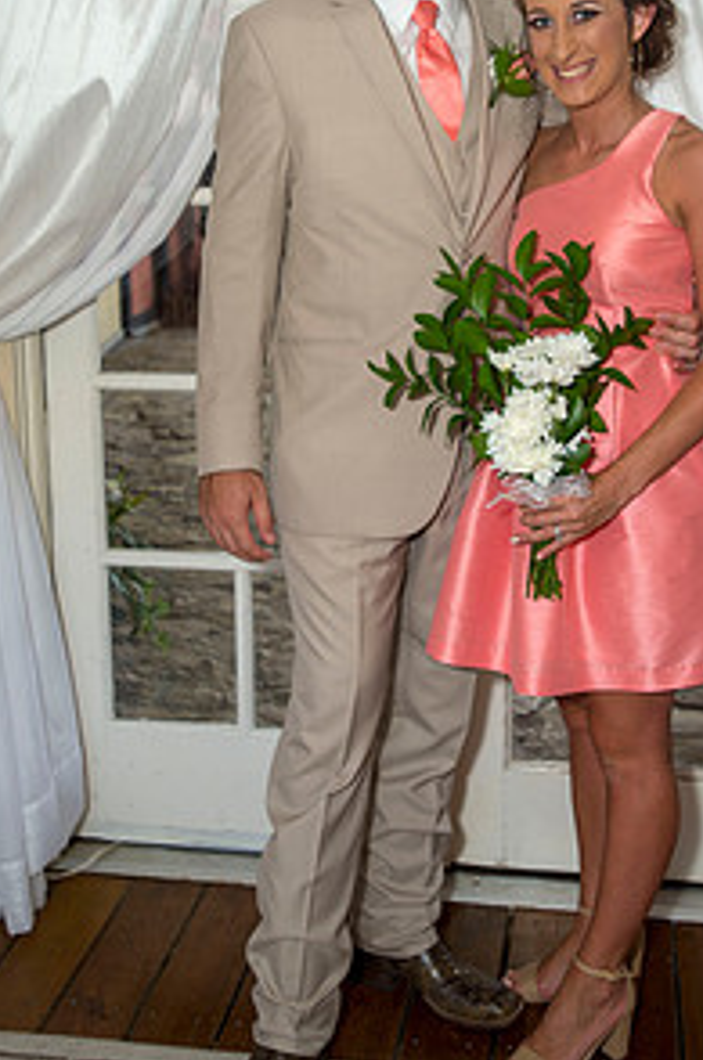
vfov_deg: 40.0
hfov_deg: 27.4
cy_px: 375
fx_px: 1440
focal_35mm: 49
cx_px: 384
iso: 200
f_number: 3.2
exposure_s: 1/100
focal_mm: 32
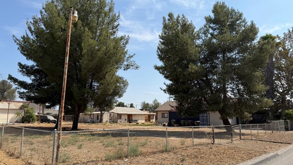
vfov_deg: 42.9
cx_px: 142
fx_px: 210
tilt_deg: +9.9
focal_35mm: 27
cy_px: 87
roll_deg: +1.2
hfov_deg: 69.8
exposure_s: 1/5319
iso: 80
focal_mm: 6.76
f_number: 1.78
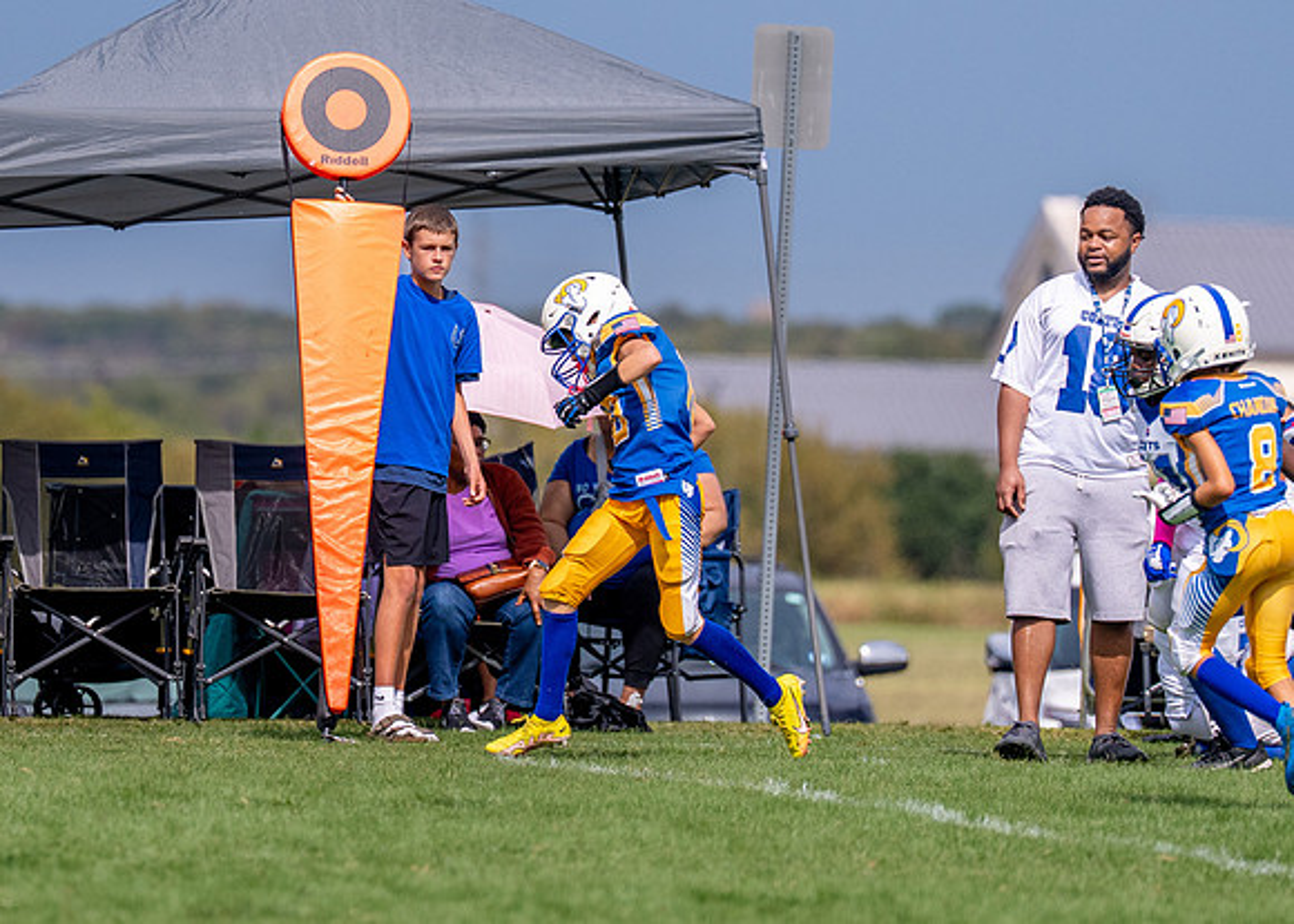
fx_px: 17478
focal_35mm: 476
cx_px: 463
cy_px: 361
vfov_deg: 3.0
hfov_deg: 4.2
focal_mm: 200
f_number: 2.8
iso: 250
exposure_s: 1/8000
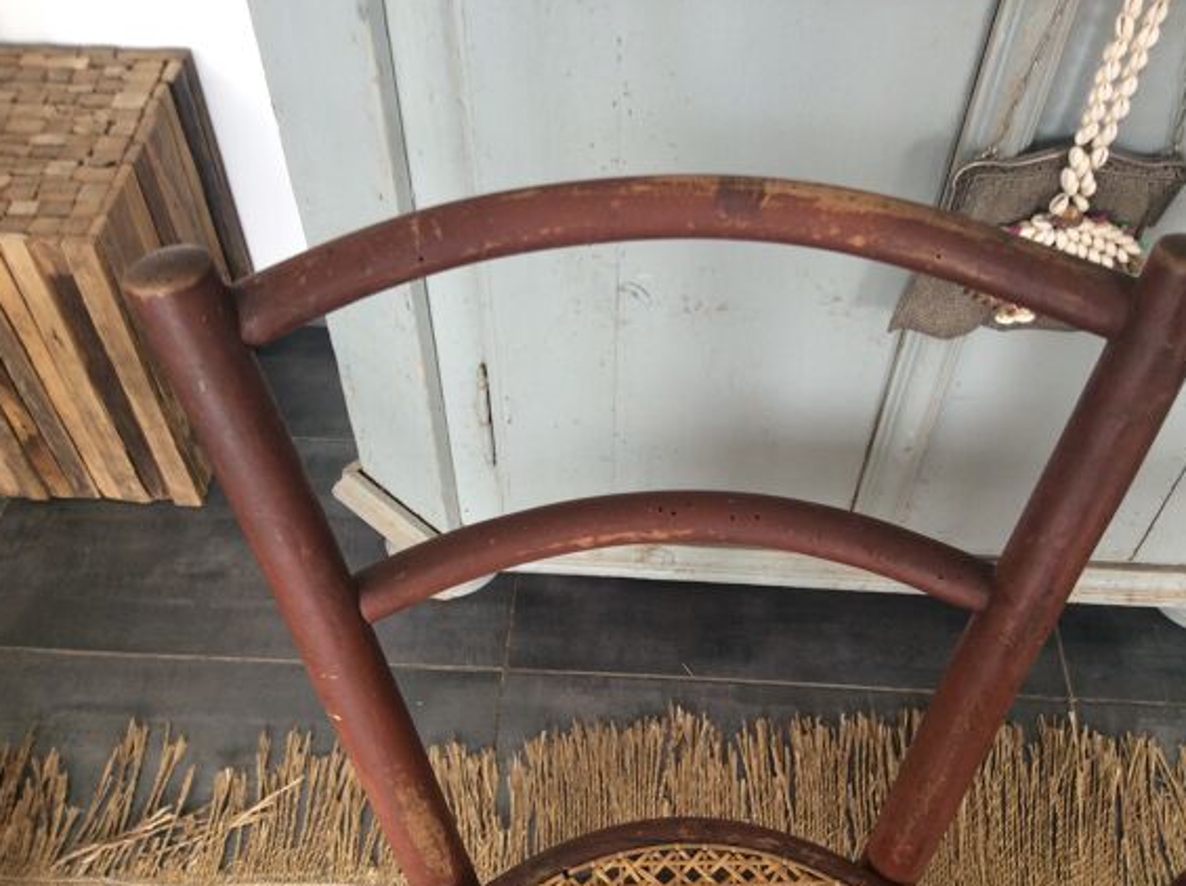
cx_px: 619
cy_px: 462
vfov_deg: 41.7
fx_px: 1163
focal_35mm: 34
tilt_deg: -51.9
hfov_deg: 54.0
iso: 40
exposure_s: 1/25
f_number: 2.4
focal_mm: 3.3
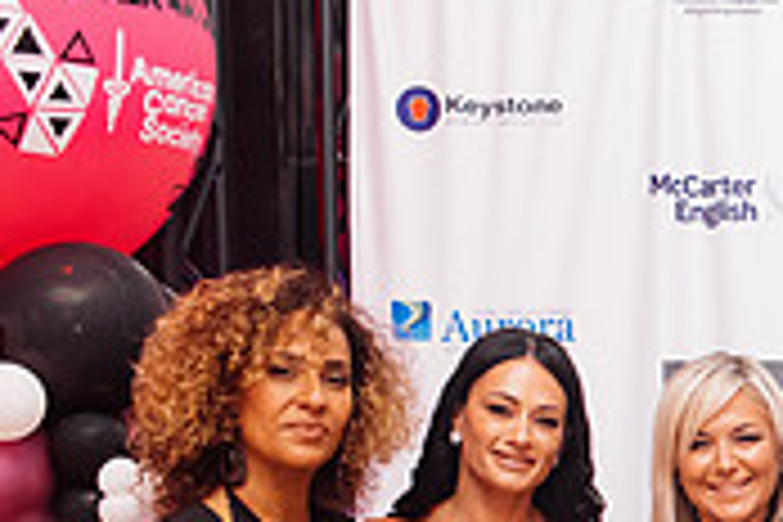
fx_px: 2545
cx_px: 1233
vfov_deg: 11.4
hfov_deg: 15.8
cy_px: 709
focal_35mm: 117
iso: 2500
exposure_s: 1/200
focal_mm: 35
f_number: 2.8
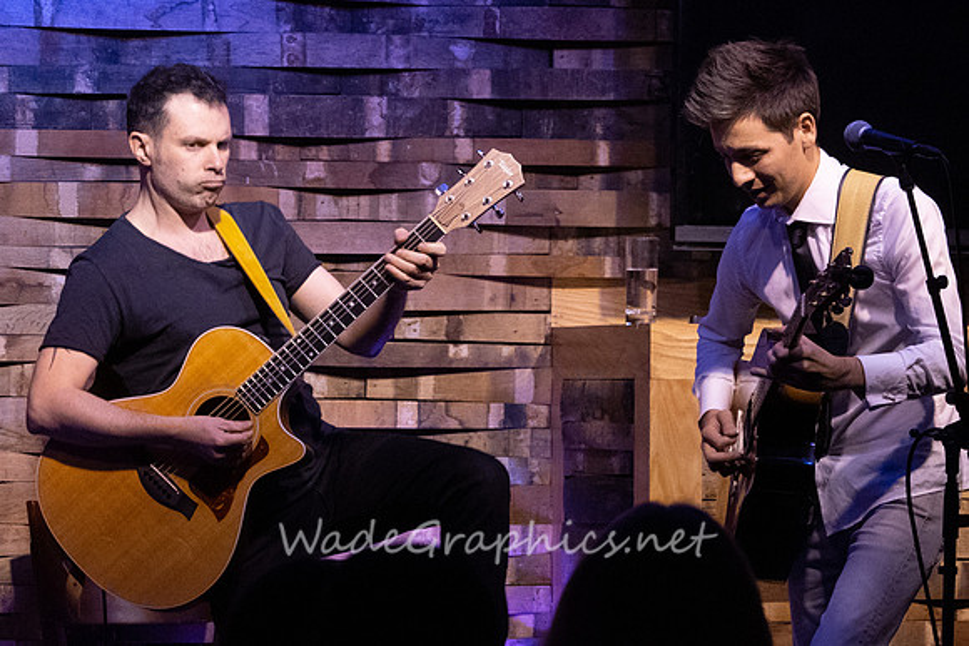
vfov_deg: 7.3
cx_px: 632
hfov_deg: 10.9
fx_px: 5057
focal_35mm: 188
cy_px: 313
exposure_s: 1/200
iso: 6400
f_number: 6.3
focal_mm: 110
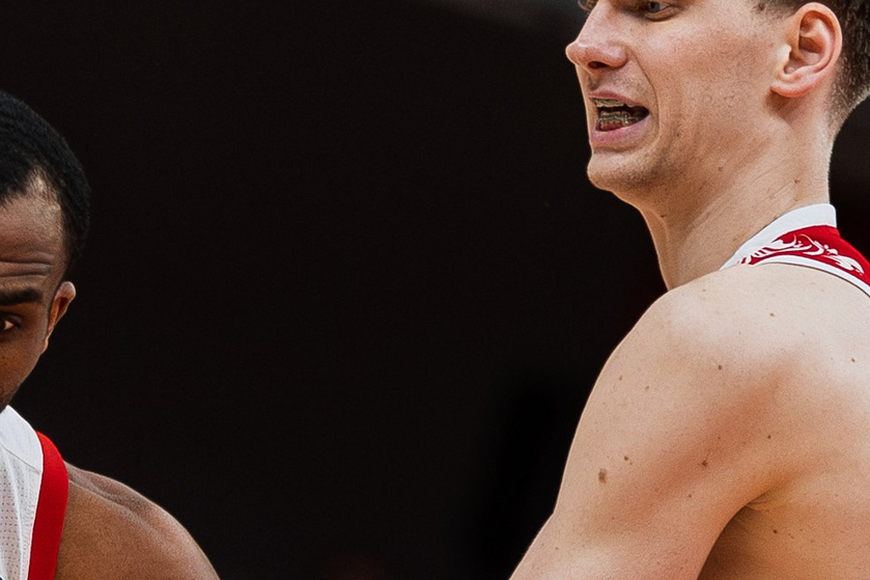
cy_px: 607
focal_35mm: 738
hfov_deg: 2.8
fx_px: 17830
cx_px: 190
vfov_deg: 1.9
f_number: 3.5
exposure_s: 1/1250
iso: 1000
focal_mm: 150
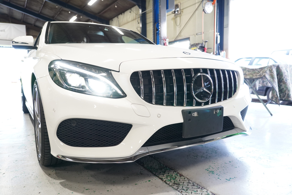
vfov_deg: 47.9
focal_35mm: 27
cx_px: 146
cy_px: 98
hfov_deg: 67.4
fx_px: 219
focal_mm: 27
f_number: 4
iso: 2000
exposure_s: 1/100
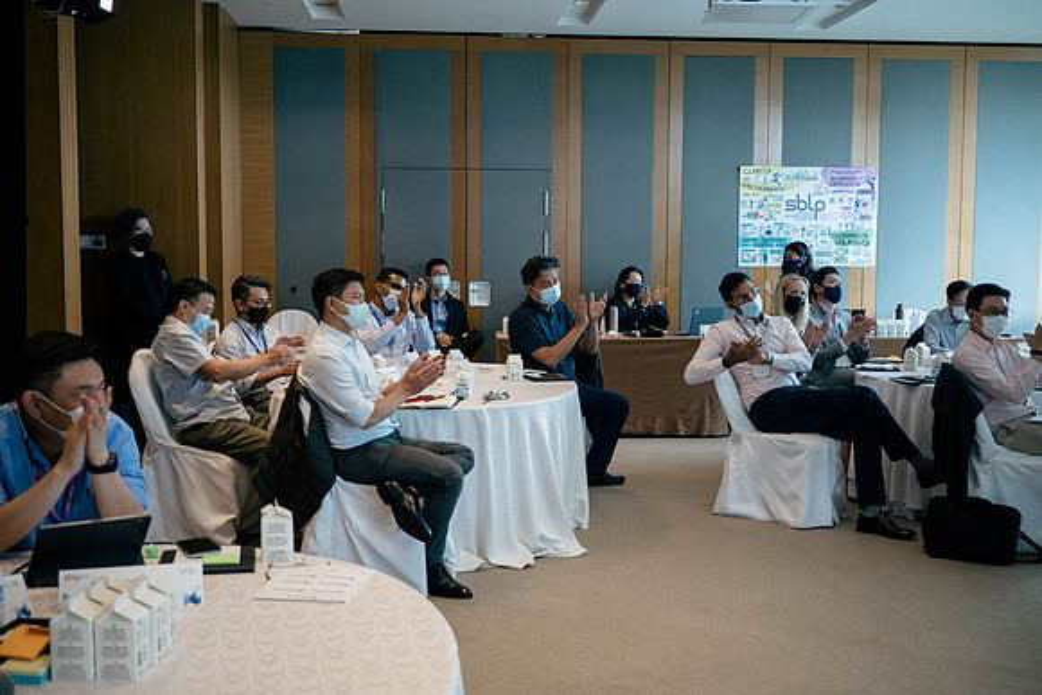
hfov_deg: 43.1
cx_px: 521
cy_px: 352
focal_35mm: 46
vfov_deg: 29.6
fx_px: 1318
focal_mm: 21
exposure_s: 1/100
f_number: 1.7
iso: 250
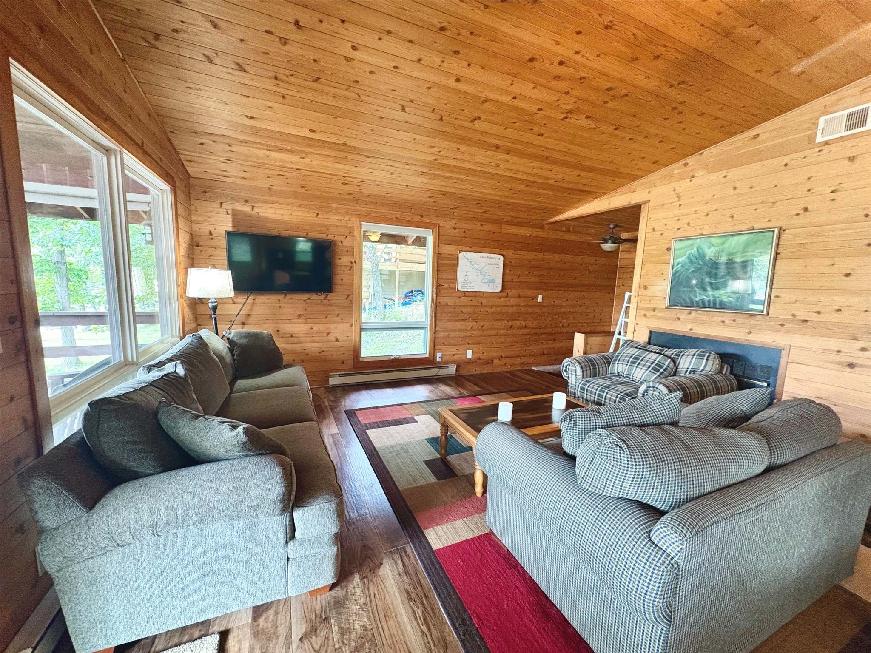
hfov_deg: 102.1
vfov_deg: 85.7
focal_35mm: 14
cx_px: 436
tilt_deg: -7.1
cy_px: 326
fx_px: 352
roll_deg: -1.7
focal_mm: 2.22
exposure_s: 1/60
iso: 640
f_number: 2.2
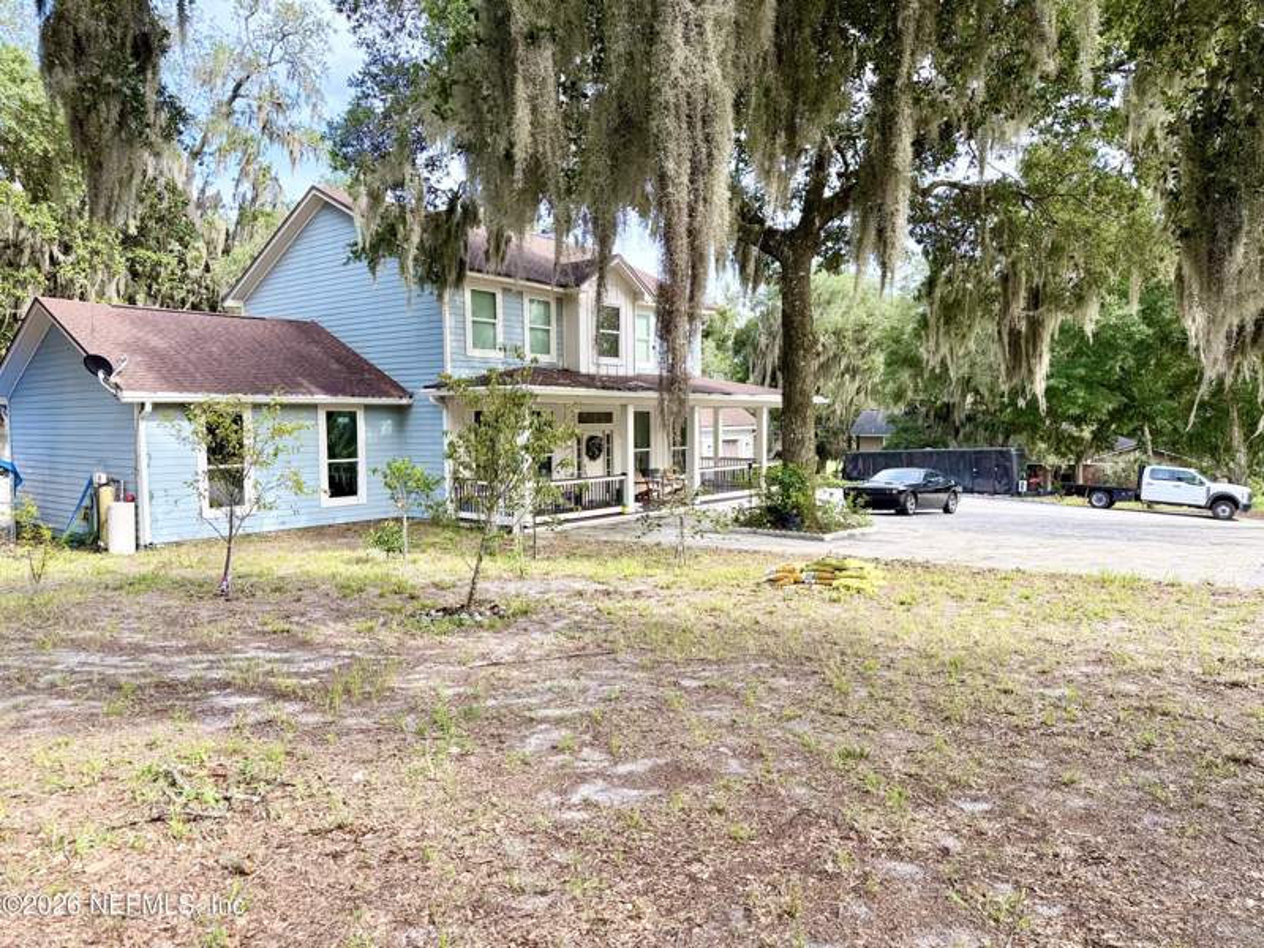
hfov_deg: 71.6
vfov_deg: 56.8
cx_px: 632
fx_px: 876
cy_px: 474
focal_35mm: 24
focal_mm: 6.76
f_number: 1.78
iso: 100
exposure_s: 1/1106
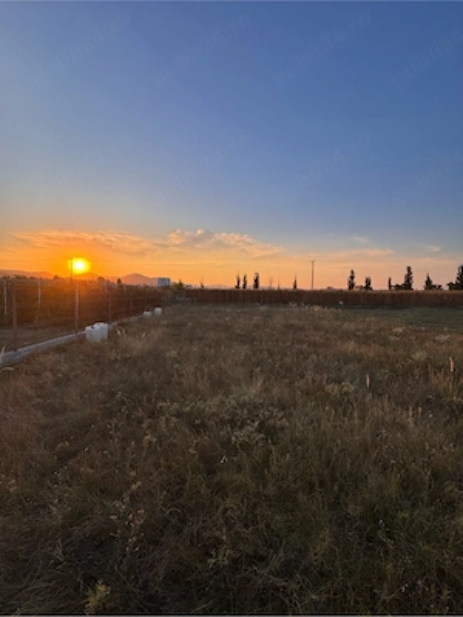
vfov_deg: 102.1
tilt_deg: -3.5
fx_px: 250
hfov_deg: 85.7
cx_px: 232
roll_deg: -0.7
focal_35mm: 14
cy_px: 308
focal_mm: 2.22
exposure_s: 1/636
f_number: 2.2
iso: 50
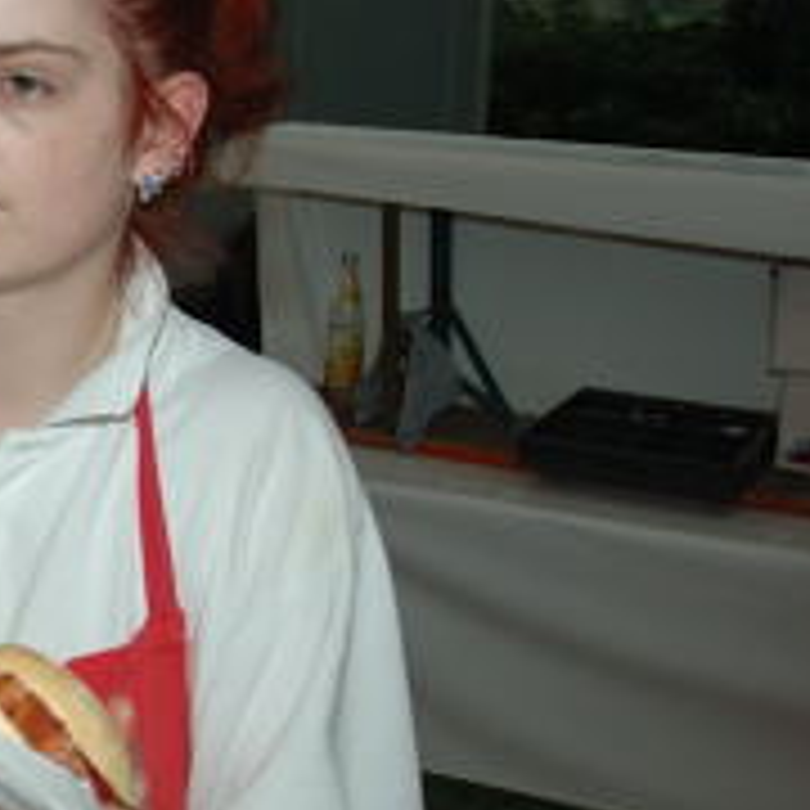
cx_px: -171
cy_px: 335
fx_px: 1906
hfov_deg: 22.1
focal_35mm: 72
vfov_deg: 24.0
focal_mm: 18
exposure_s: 1/60
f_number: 4
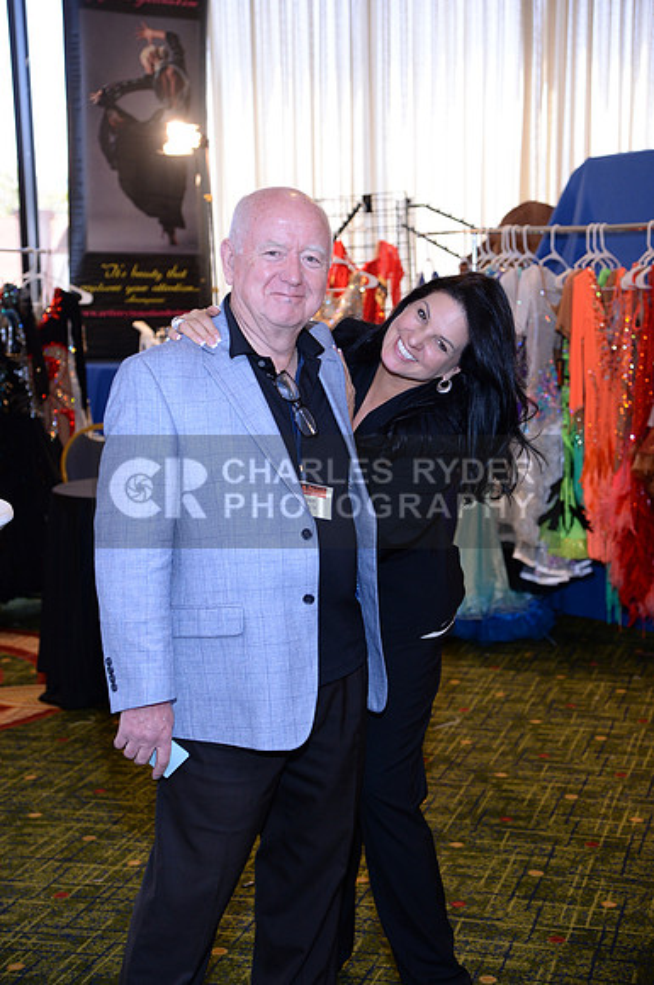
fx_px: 1776
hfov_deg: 20.9
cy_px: 492
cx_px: 327
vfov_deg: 31.0
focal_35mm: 65
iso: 1250
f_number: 4.5
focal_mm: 65
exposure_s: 1/250
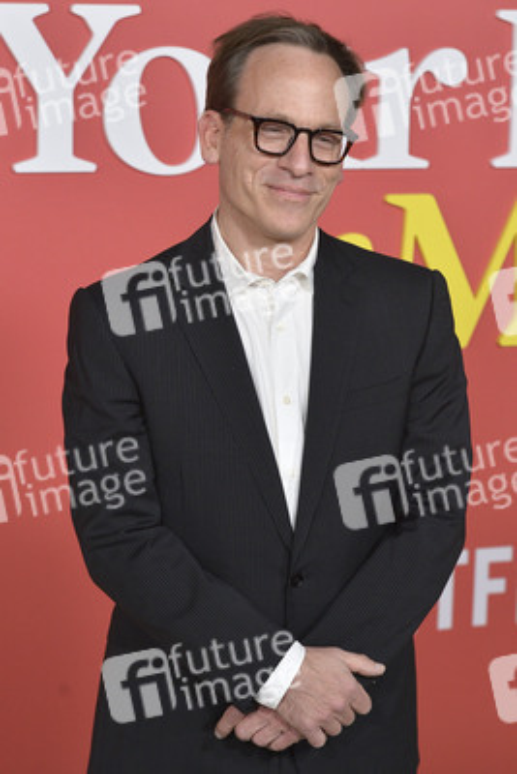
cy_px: 387
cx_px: 258
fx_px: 1829
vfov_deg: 23.9
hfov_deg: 16.1
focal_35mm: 85
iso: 1600
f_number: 6.3
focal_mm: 85
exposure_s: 1/320
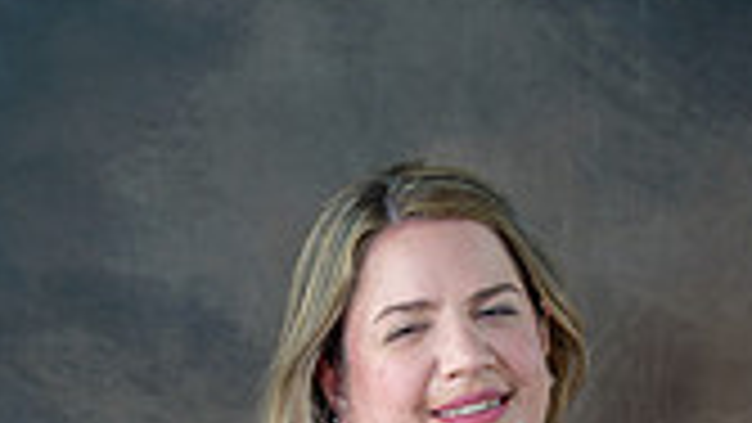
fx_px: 5863
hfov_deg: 7.3
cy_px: 837
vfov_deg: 4.1
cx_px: 486
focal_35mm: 294
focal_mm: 104
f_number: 4.5
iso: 400
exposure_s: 1/100
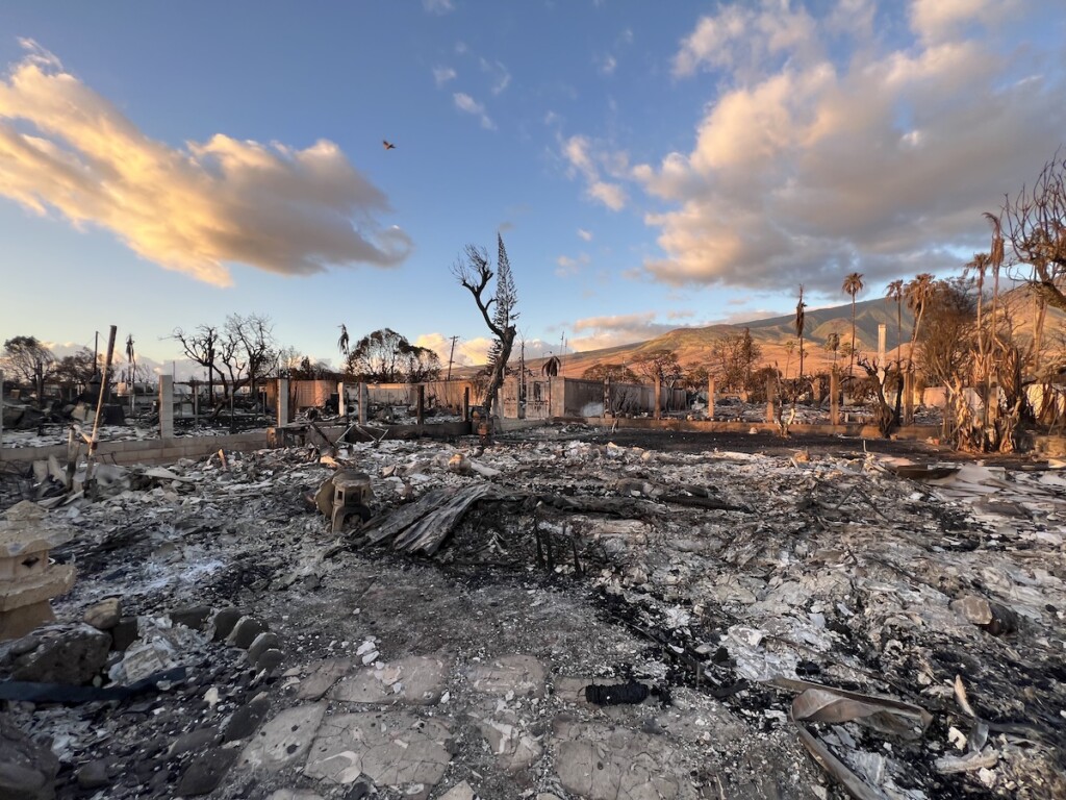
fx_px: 400
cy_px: 400
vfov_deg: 89.9
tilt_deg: +0.0
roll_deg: -0.3
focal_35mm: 13
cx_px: 533
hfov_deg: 106.2
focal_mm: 1.57
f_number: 1.8
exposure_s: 1/248
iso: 32
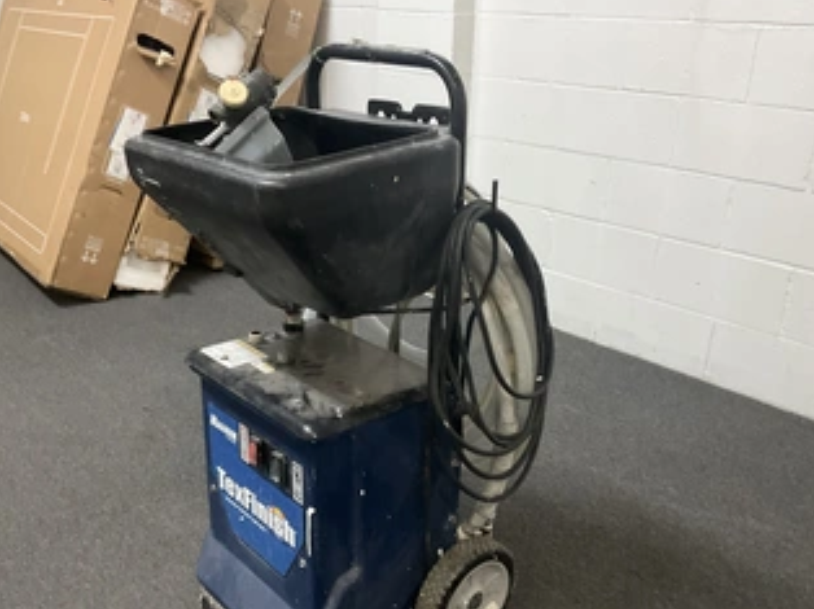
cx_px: 368
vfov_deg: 38.5
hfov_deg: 50.1
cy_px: 358
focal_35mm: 37
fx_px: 869
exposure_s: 1/40
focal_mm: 3
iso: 250
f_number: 1.8
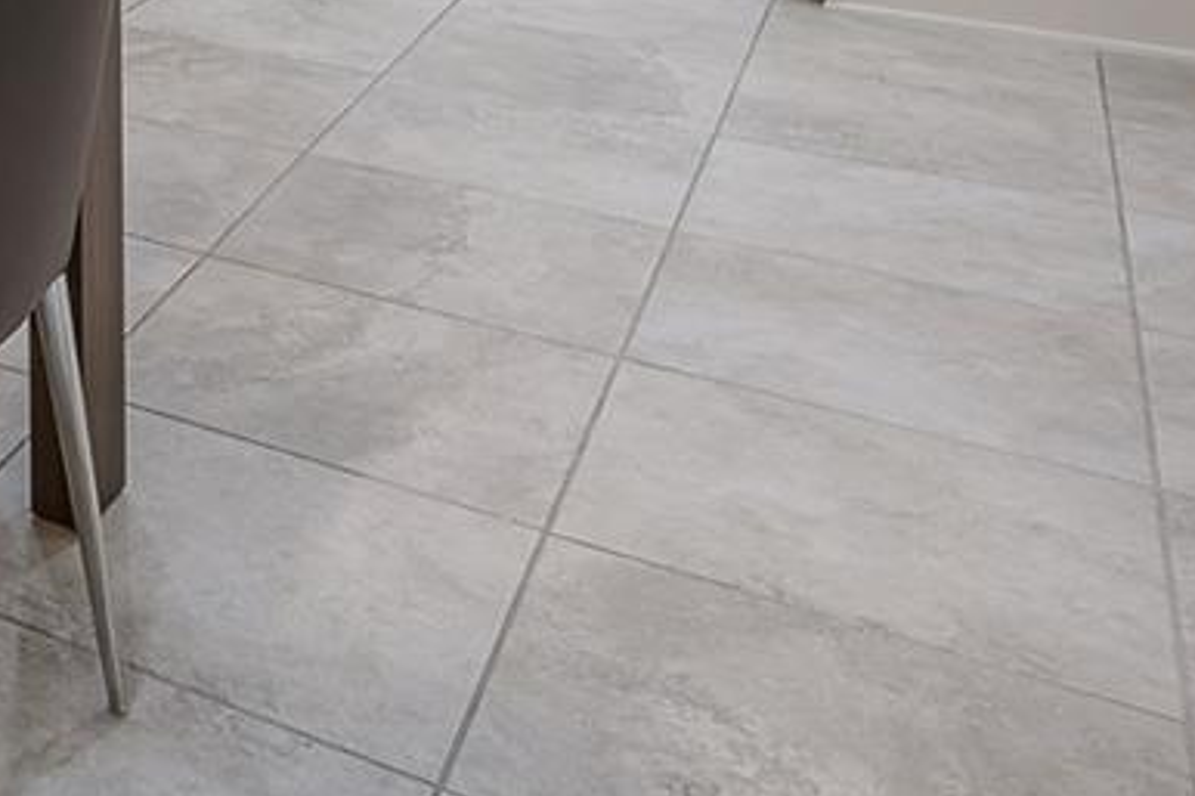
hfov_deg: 25.7
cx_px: -598
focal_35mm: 58
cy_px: -500
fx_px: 1924
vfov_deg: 19.4
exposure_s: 1/20
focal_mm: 14
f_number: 9
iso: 320
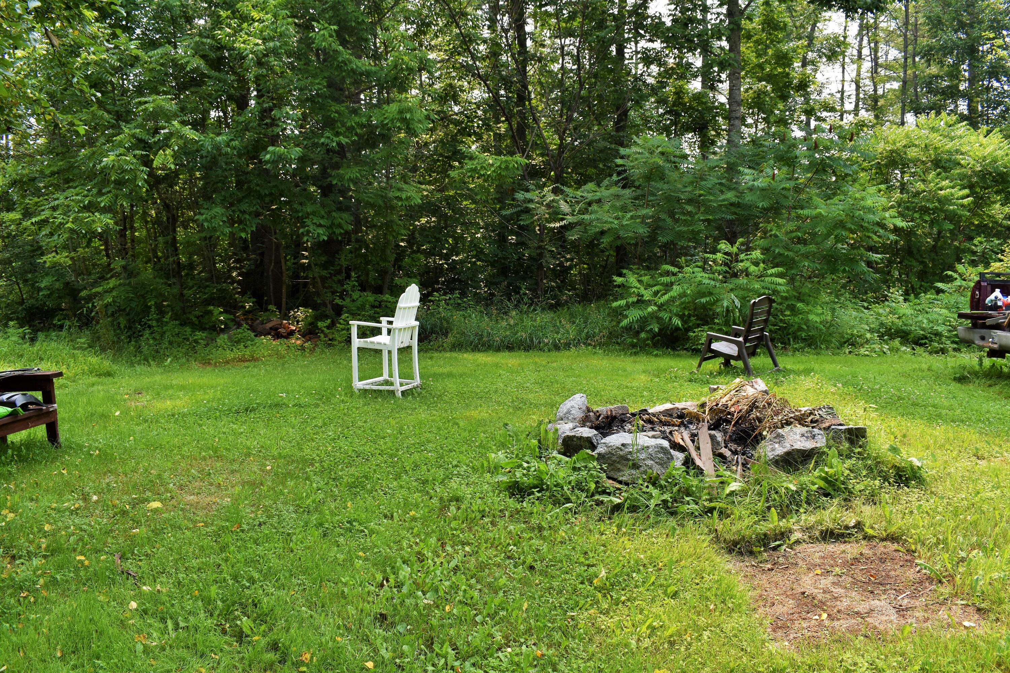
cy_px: 336
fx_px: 842
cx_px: 505
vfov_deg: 43.6
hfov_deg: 61.9
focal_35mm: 30
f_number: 8
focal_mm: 20
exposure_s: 1/250
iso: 250
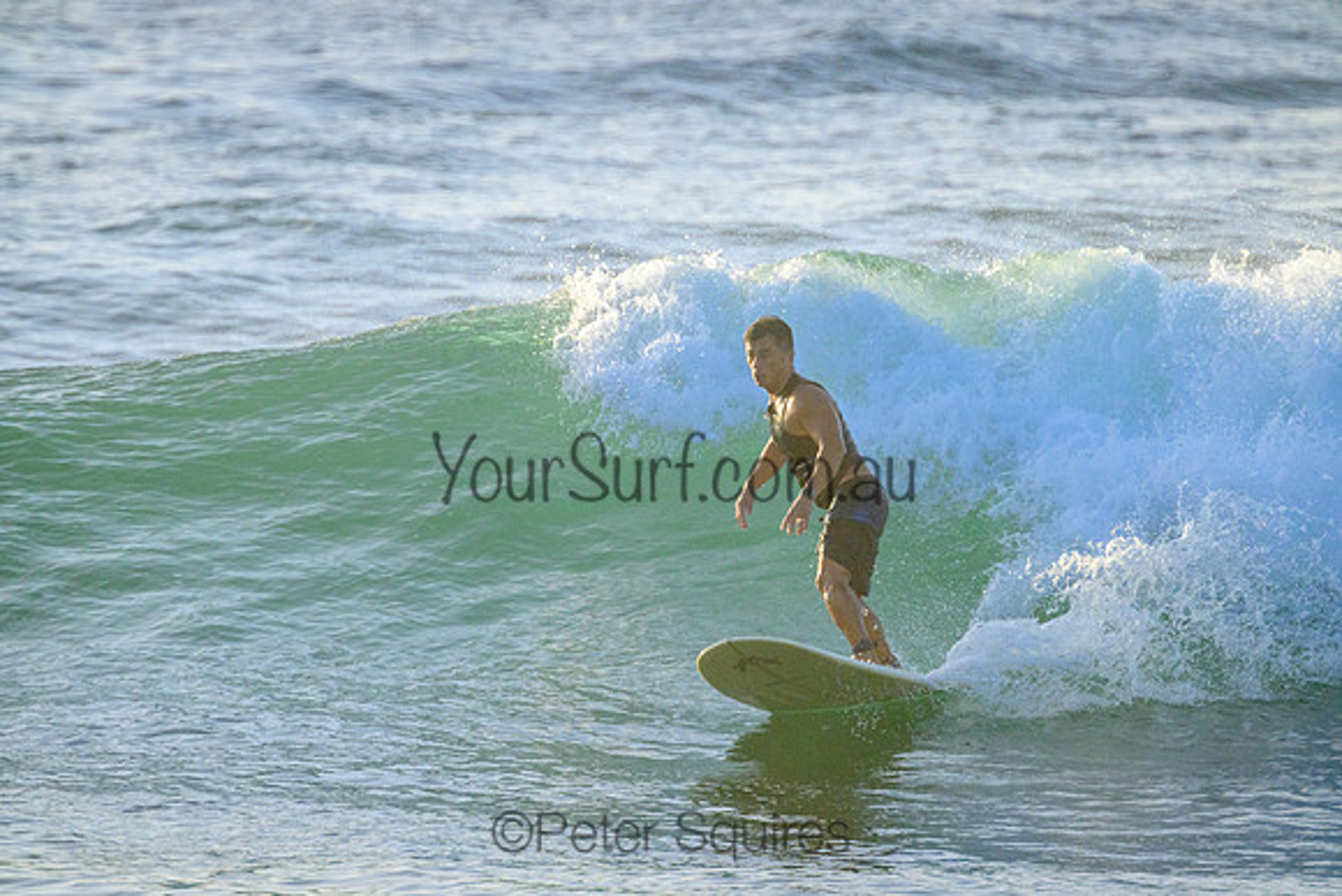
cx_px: 671
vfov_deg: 1.7
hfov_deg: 2.6
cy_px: 448
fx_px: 29828
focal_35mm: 800
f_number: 11
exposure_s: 1/2000
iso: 2000
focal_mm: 800
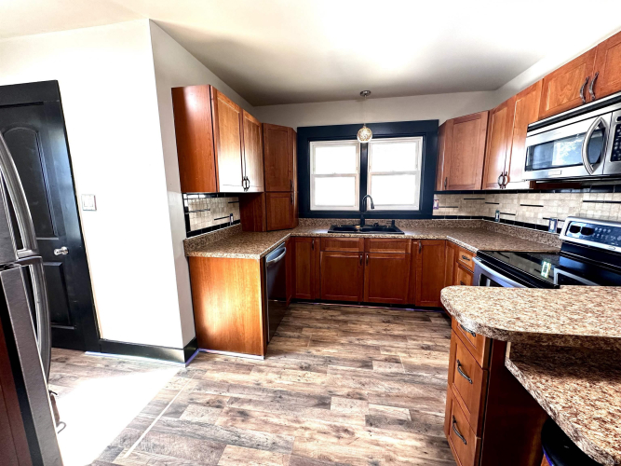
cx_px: 310
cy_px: 233
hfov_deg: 102.1
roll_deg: +0.3
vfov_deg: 85.7
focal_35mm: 14
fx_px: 251
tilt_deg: -8.8
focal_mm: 2.22
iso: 160
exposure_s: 1/60
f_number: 2.2
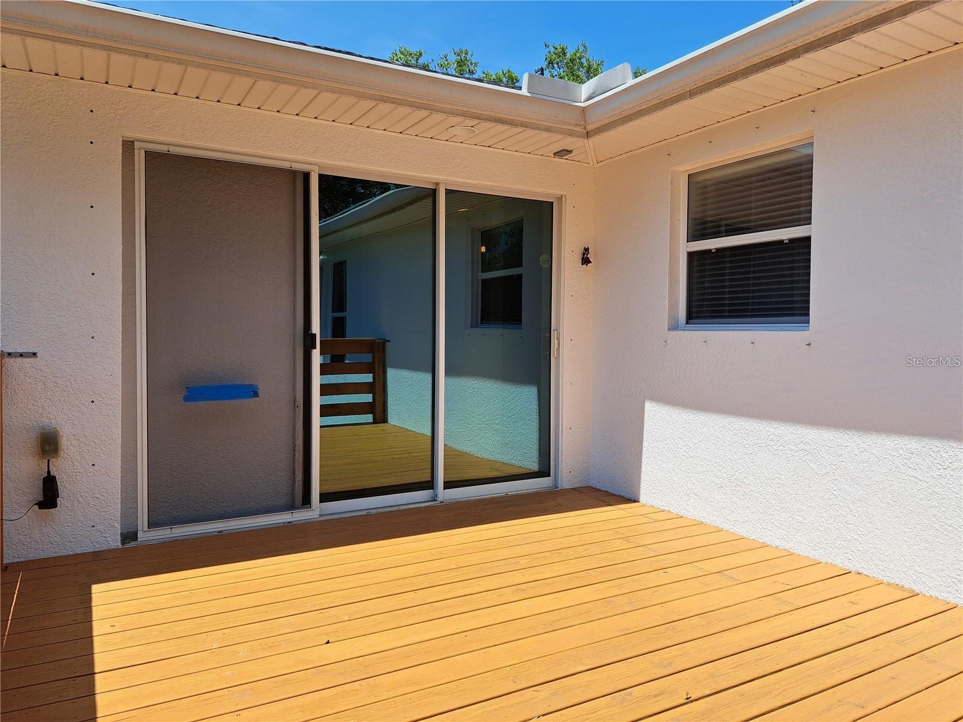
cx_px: 482
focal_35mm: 24
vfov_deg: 56.8
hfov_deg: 71.6
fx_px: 668
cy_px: 361
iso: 50
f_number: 1.8
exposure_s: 1/1626
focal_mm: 5.23
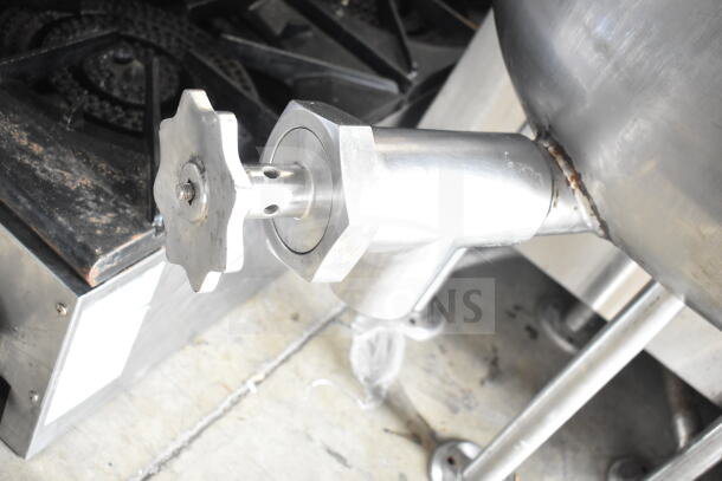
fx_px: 873
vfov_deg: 30.9
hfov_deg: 45.0
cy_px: 240
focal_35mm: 44
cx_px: 361
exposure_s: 1/50
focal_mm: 29
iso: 2200
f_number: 4.2
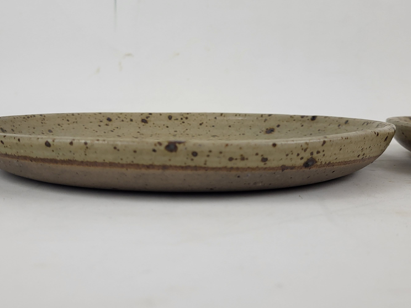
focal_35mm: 39
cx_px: 192
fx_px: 463
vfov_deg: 36.8
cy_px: 135
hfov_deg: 47.8
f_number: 1.8
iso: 200
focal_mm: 5.4
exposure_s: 1/100
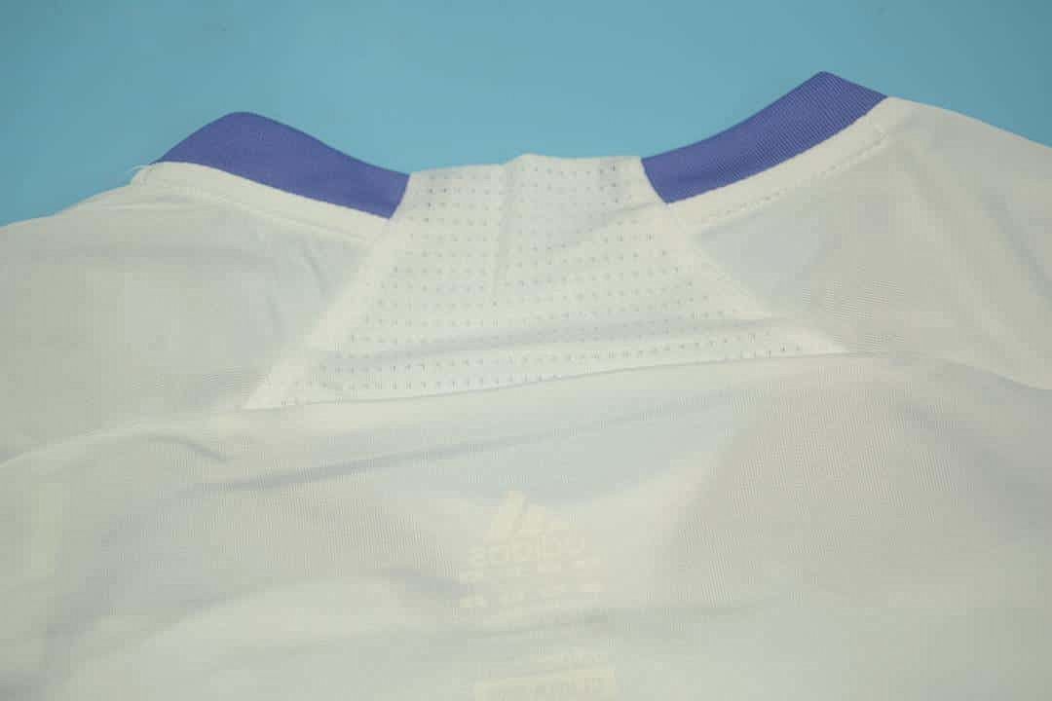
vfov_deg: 31.9
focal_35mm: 42
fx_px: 1227
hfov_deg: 46.4
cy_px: 350
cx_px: 526
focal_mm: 28
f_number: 4.5
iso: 200
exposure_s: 1/160
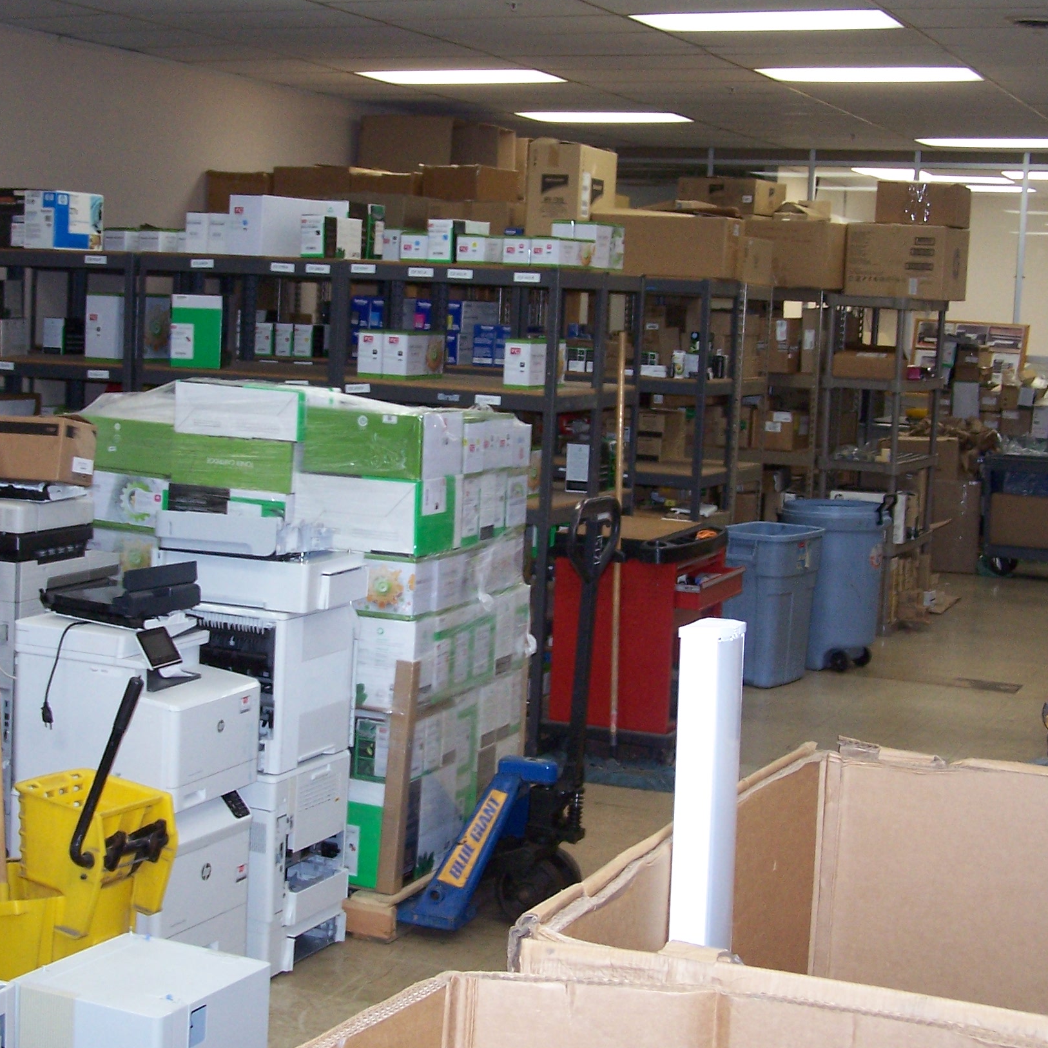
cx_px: 490
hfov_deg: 30.6
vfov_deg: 30.6
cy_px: 514
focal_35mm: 56
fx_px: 1918
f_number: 2.8
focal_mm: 6.7
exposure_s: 1/60
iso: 140
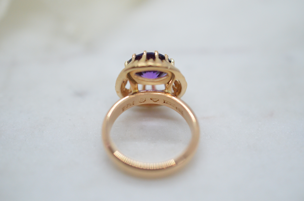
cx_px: 152
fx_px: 506
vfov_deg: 22.5
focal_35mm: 60
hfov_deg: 33.5
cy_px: 100
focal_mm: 40
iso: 2500
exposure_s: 1/2500
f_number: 4
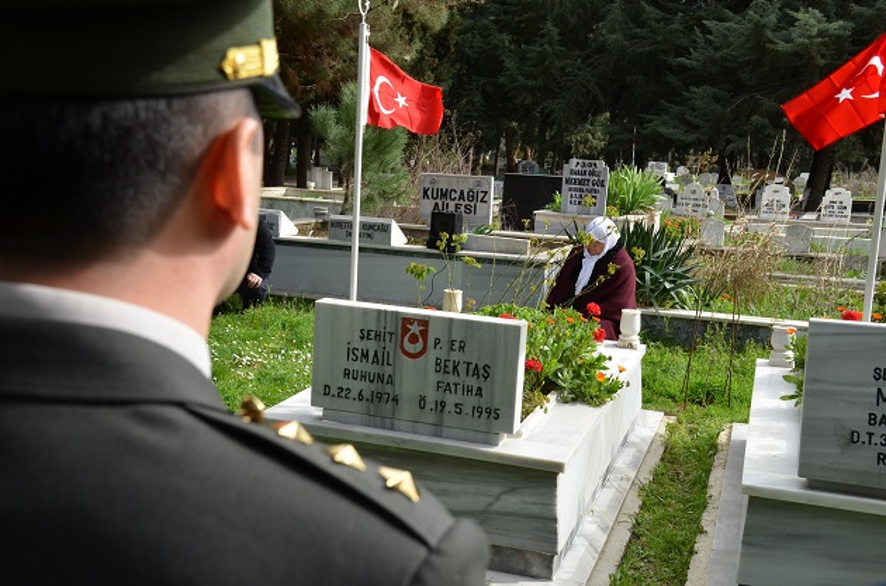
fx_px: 1105
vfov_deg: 29.7
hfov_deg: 43.7
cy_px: 293
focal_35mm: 45
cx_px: 443
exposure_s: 1/400
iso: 400
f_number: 10
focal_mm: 30
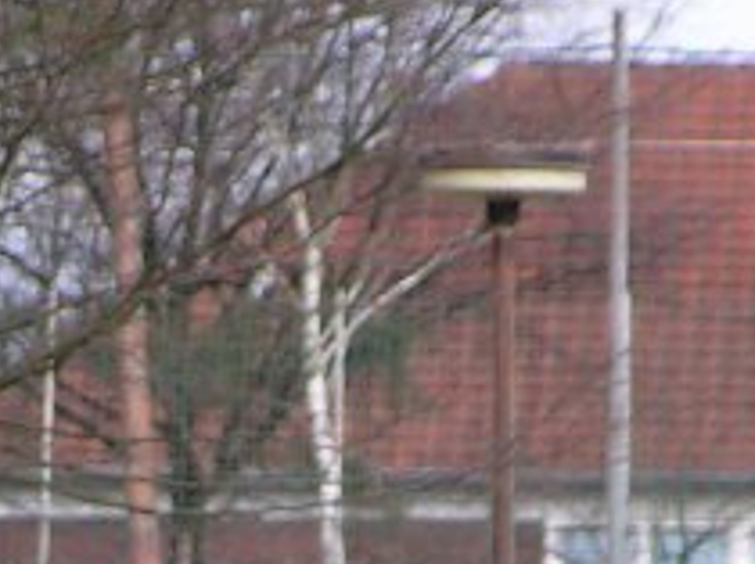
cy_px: 826
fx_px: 21524
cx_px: 140
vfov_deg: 1.5
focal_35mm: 988
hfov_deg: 2.0
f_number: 3.5
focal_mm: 39.6
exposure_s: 1/320
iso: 50
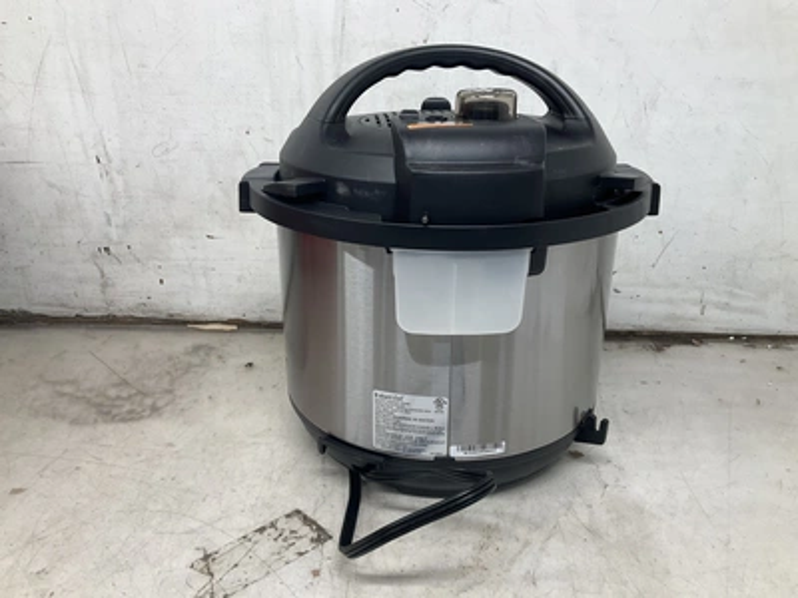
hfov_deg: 61.7
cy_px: 299
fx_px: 669
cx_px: 399
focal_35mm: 29
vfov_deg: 48.2
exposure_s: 1/120
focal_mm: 3
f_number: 1.8
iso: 50
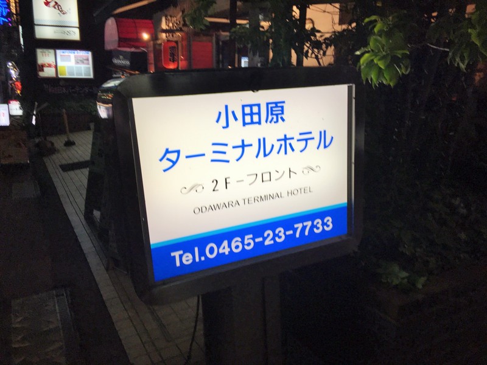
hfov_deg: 61.7
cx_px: 244
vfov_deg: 48.2
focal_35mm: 29
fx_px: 408
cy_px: 182
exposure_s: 1/120
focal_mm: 4.15
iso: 32
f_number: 2.2
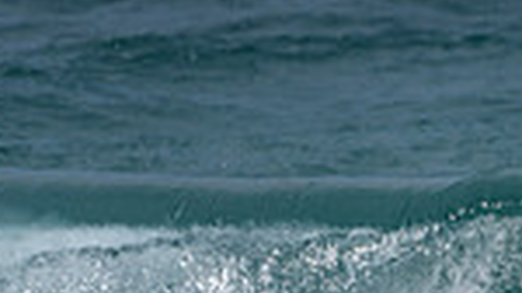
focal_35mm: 2485
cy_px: 467
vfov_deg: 0.5
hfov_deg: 0.9
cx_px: 718
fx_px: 34359
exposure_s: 1/2000
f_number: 5.6
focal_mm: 500
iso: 72
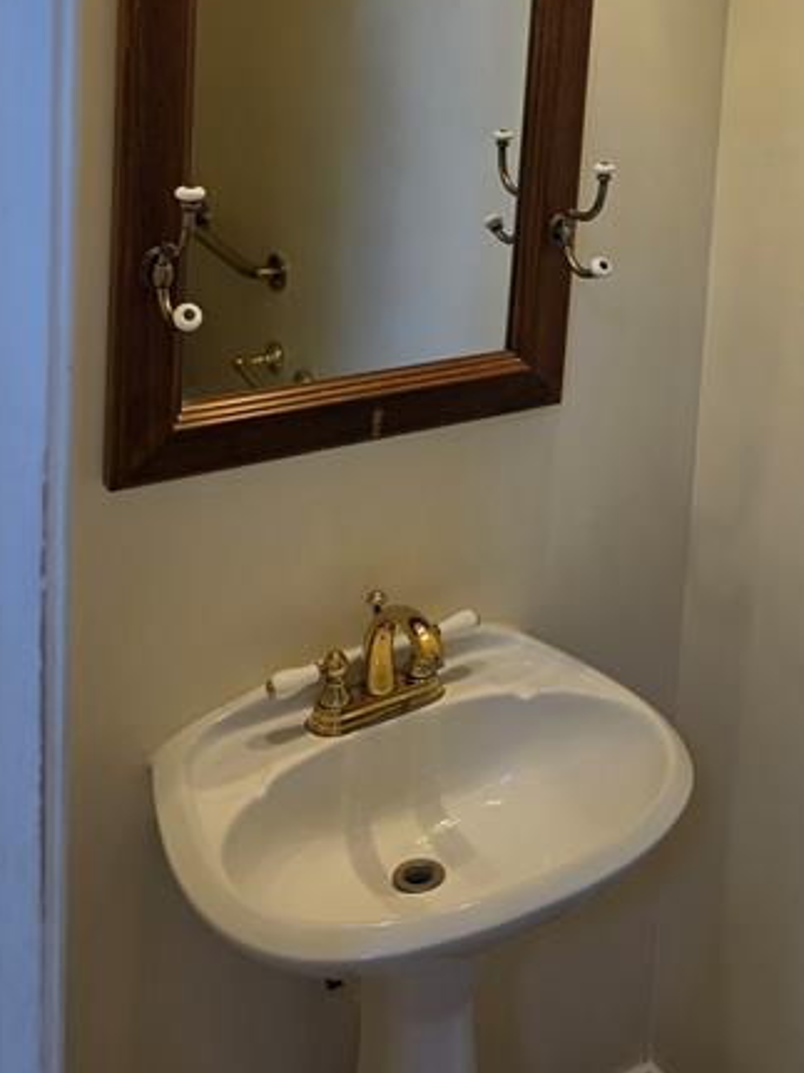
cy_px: 127
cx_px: 660
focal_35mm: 41
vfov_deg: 42.4
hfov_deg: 33.9
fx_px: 1270
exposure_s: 1/120
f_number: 1.4
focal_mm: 6.5
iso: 25
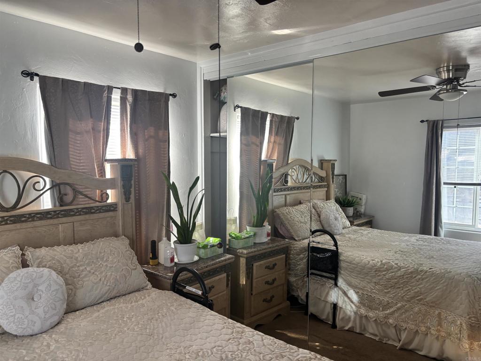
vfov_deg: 53.1
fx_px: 361
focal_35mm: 26
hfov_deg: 67.3
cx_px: 240
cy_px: 180
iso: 125
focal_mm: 5.96
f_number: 1.6
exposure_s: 1/102
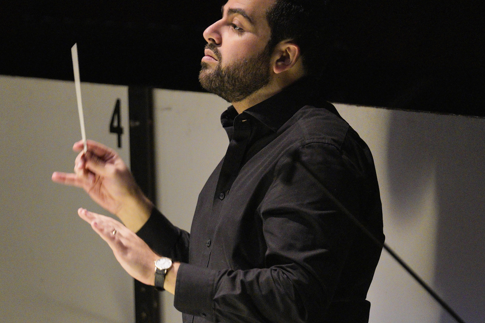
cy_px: 169
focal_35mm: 313
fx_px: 4216
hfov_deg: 6.6
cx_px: 216
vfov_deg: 4.4
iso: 4000
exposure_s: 1/80
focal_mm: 200
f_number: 2.8
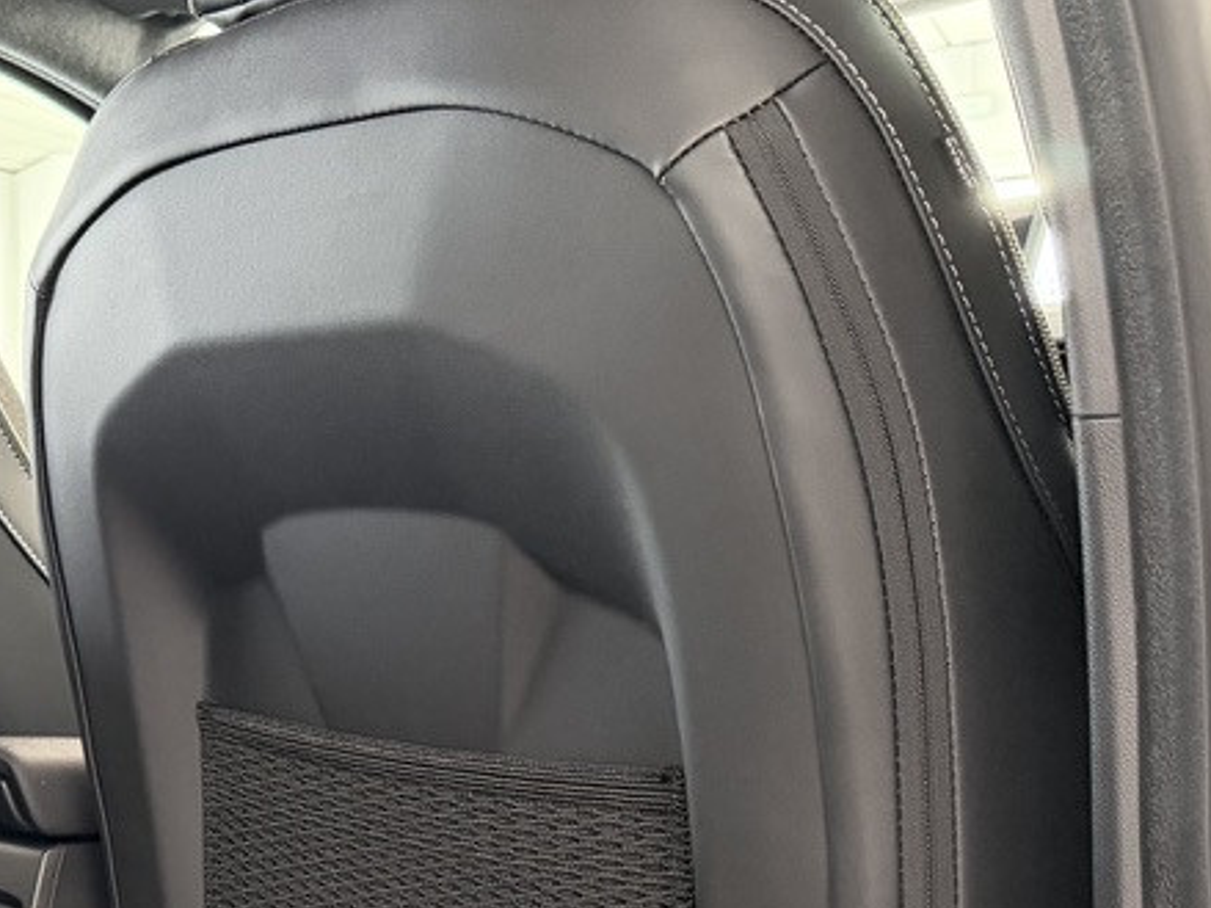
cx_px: -182
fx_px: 1959
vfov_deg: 25.4
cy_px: 792
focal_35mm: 56
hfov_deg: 30.1
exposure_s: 1/50
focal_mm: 6.76
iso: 800
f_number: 1.78
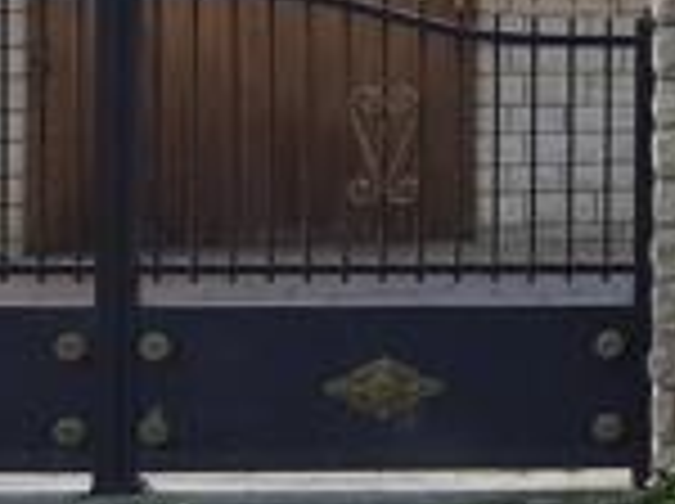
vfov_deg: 11.9
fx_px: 2395
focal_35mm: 123
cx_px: 1282
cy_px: 18
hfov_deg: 13.9
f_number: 1.8
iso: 50
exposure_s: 1/1404
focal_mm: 5.54
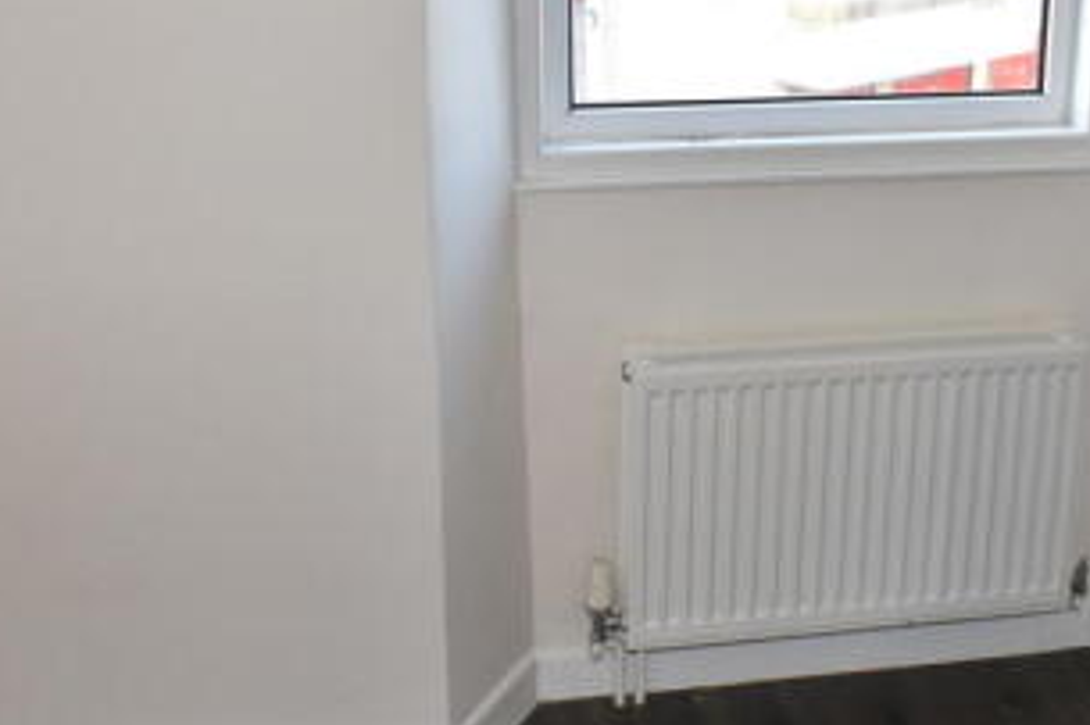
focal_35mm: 58
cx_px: 734
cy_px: 284
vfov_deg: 23.3
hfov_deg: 34.2
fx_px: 1755
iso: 720
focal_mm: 18
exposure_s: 1/125
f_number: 4
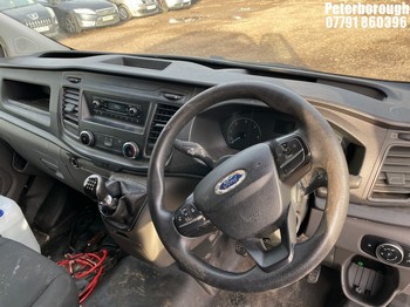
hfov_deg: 67.3
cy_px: 154
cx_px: 205
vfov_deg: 53.0
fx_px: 308
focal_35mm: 26
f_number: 1.6
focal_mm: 4.2
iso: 50
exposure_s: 1/121
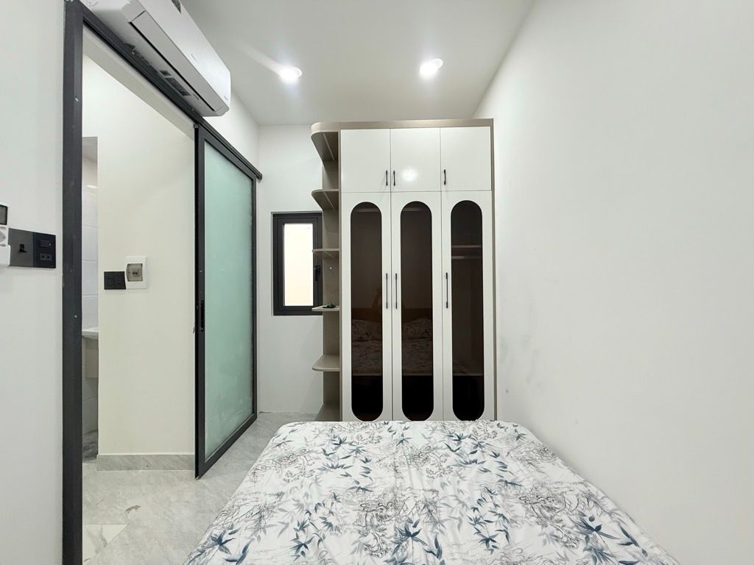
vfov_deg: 85.7
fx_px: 305
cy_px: 282
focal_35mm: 14
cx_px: 377
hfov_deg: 102.1
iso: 160
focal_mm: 2.22
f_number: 2.2
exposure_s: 1/100
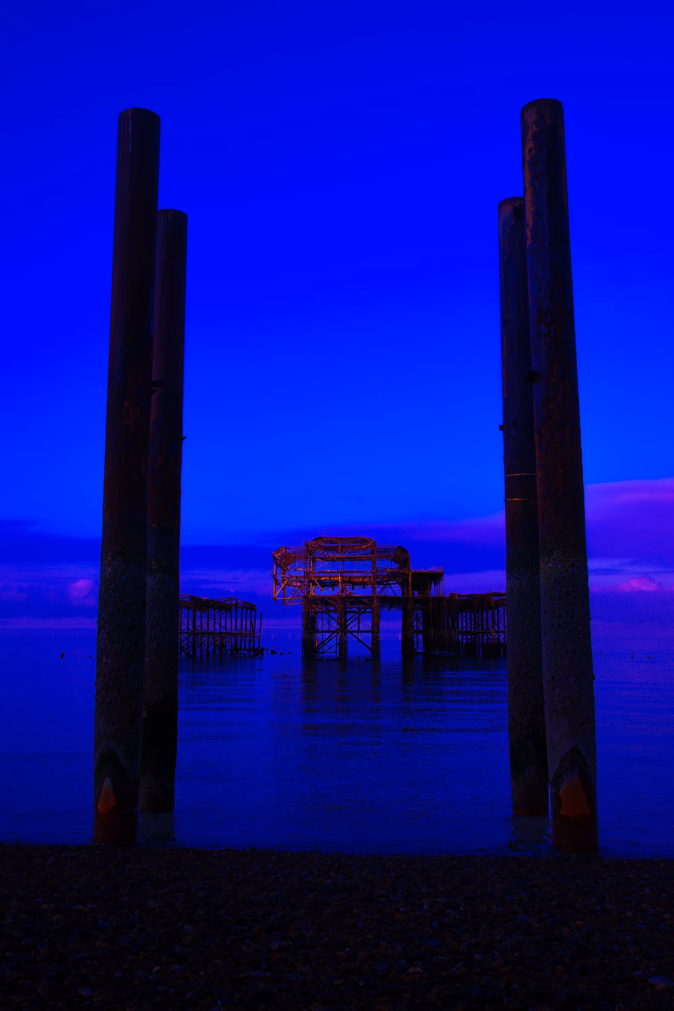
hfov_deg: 40.0
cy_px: 506
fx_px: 927
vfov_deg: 57.2
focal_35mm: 33
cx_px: 337
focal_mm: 22
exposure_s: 1/250
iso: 200
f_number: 6.3
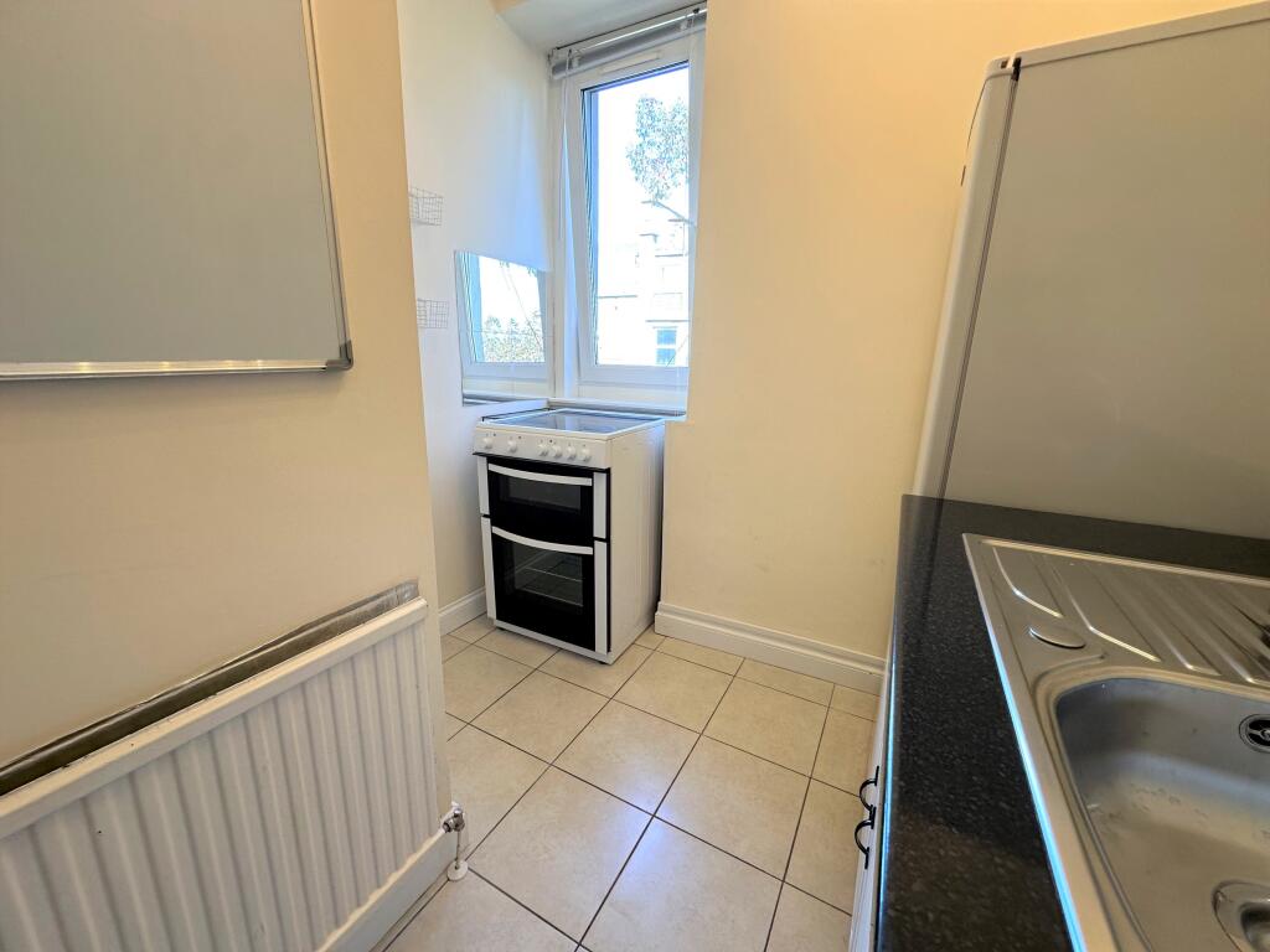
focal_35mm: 14
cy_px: 476
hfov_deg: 102.1
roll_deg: -1.7
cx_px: 635
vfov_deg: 85.7
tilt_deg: -13.4
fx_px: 514
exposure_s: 1/100
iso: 125
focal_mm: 2.22
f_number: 2.2
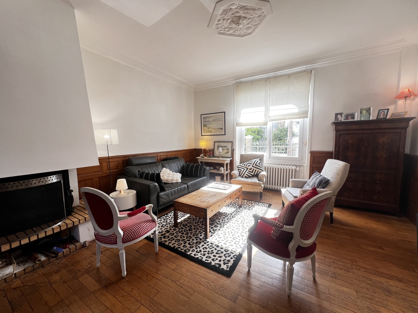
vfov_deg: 89.9
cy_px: 156
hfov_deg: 106.2
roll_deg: +0.5
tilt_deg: -6.2
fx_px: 157
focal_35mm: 13
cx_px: 209
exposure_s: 1/99
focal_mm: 1.57
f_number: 1.8
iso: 64
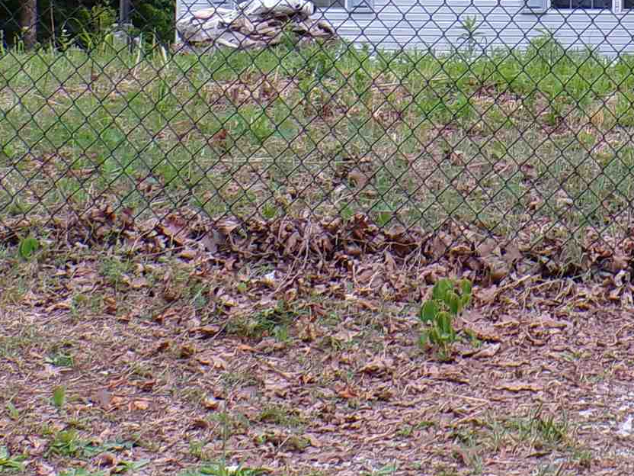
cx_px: 811
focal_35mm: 155
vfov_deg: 9.4
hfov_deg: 12.4
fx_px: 2839
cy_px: -103
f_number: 3.4
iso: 100
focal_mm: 7.6
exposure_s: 1/90
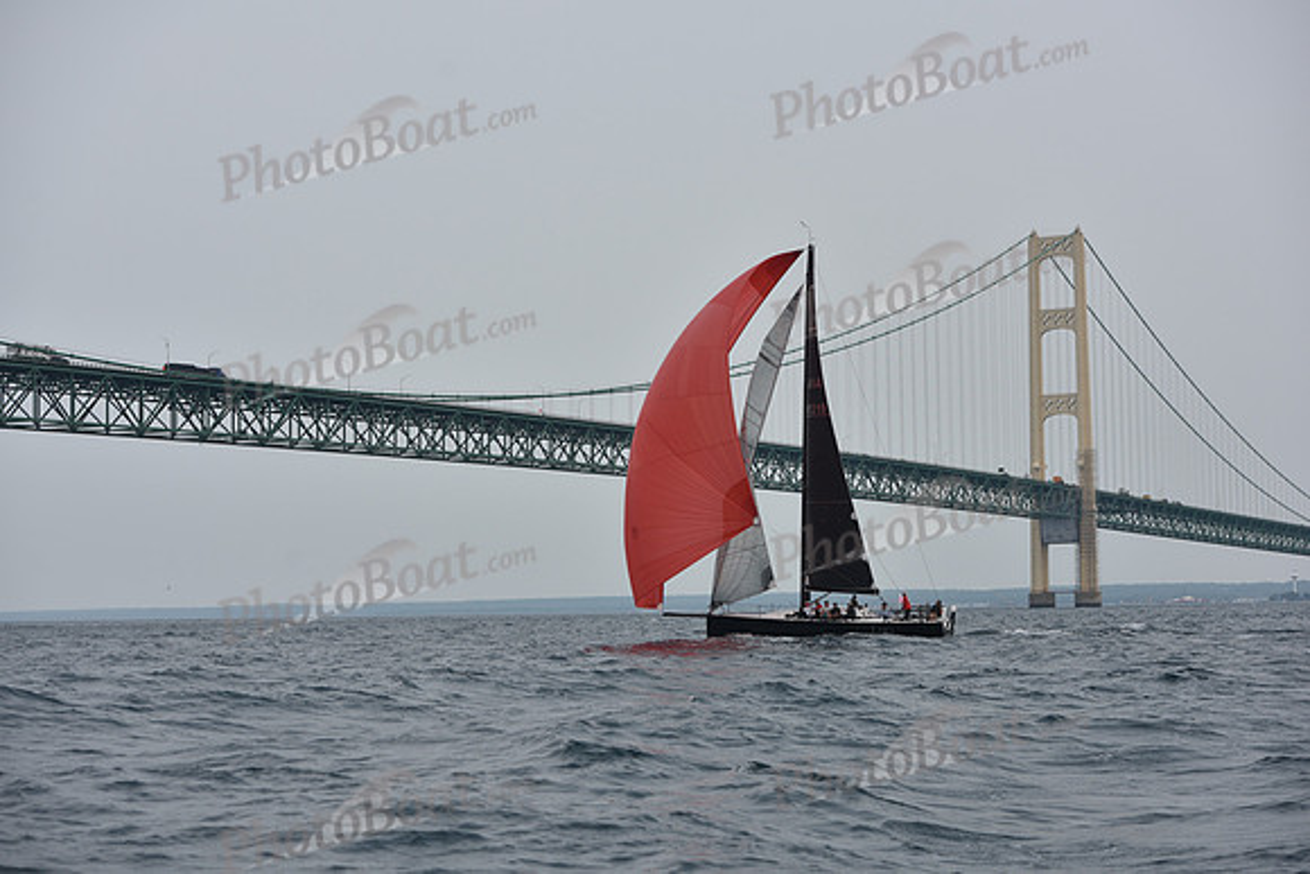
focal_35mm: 70
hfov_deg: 28.8
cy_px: 437
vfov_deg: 19.5
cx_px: 655
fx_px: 2548
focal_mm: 70
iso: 250
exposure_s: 1/1000
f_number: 5
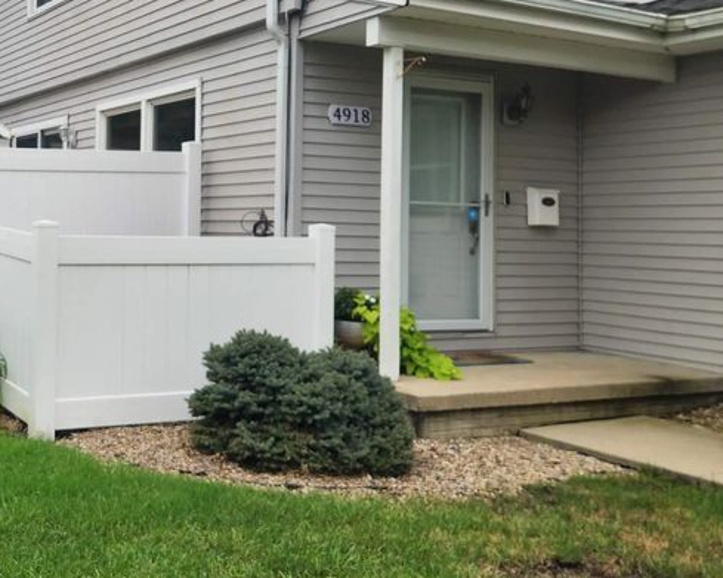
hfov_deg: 37.1
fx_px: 1006
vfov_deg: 31.9
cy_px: 203
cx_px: 78
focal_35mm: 47
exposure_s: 1/542
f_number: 1.8
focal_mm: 5.4
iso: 20
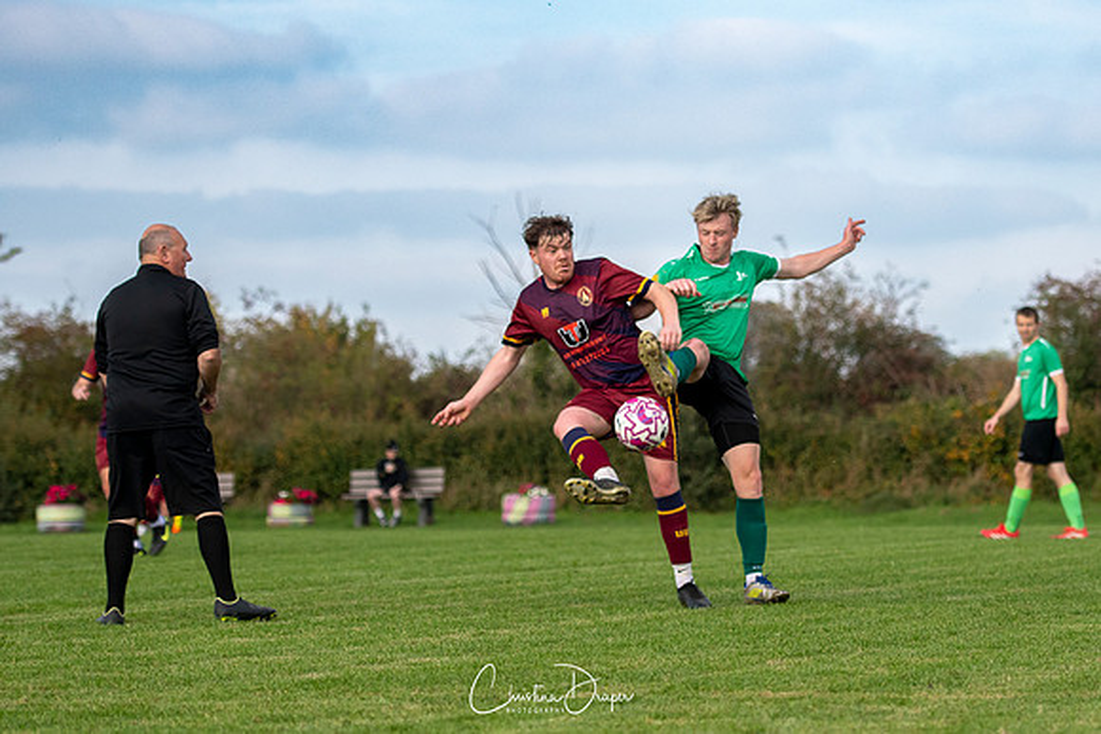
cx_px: 655
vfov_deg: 8.9
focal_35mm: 153
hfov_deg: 13.4
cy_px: 310
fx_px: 4695
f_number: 2.8
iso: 320
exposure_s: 1/8000
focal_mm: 86
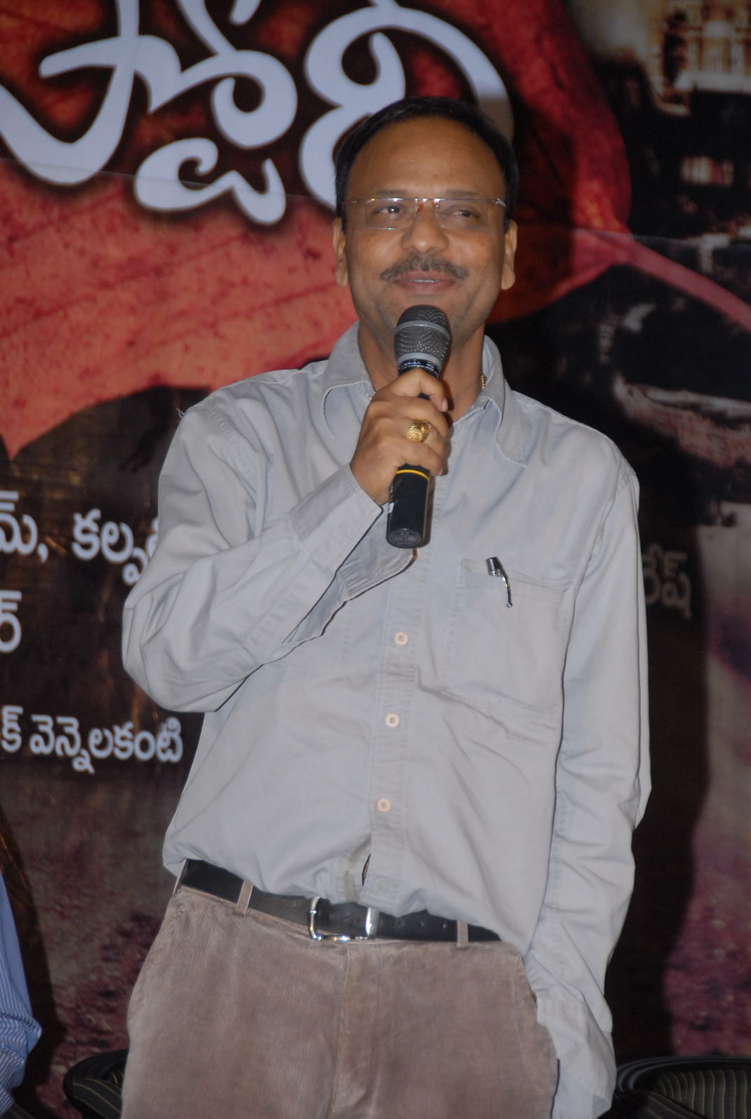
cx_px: 376
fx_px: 6306
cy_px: 560
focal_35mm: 202
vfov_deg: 10.1
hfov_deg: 6.8
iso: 500
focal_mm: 135
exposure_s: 1/100
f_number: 5.6
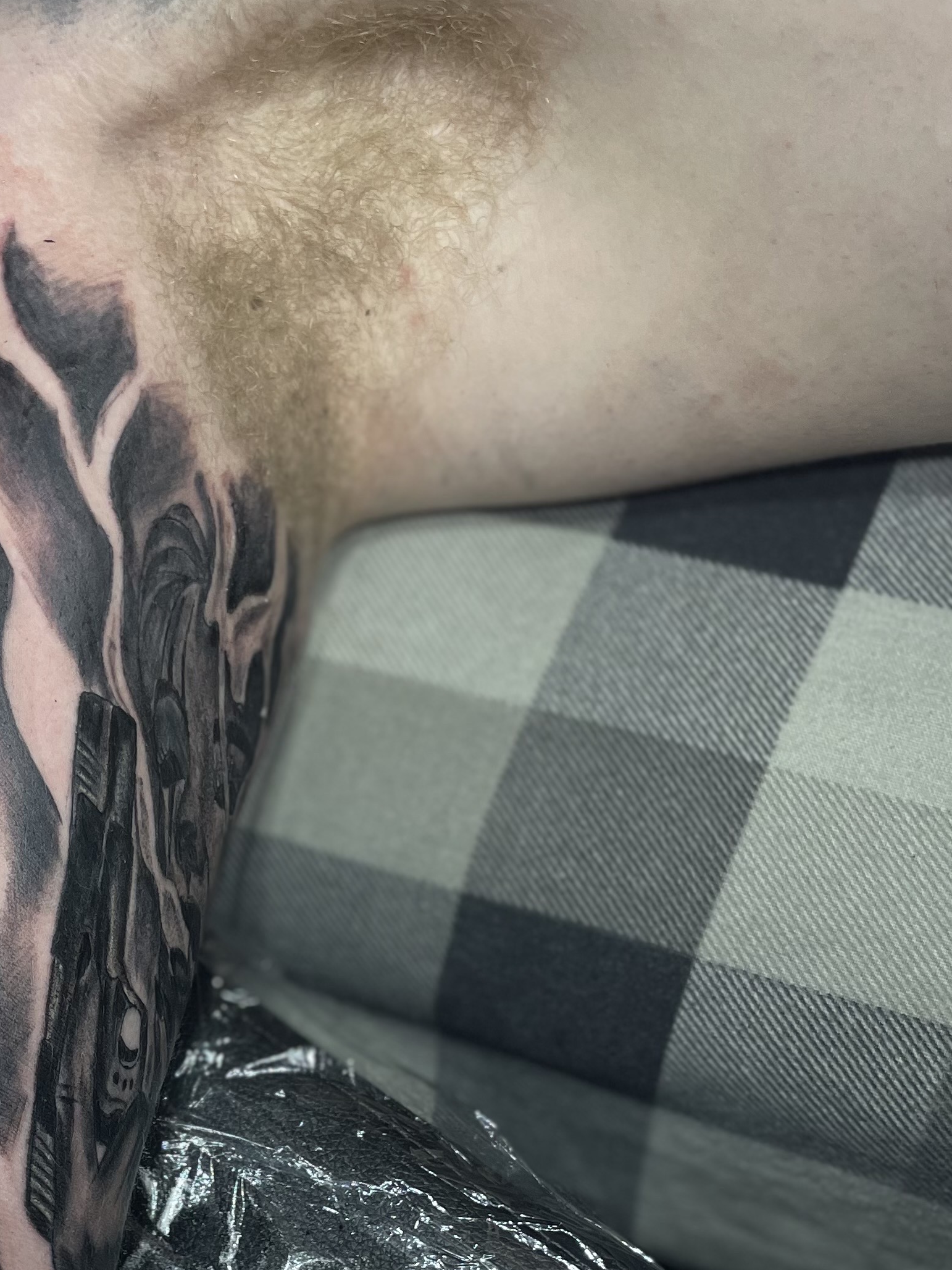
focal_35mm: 51
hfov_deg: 27.6
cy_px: 963
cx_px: 102
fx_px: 1870
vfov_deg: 36.6
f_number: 1.6
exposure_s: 1/774
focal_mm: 4.2
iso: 50
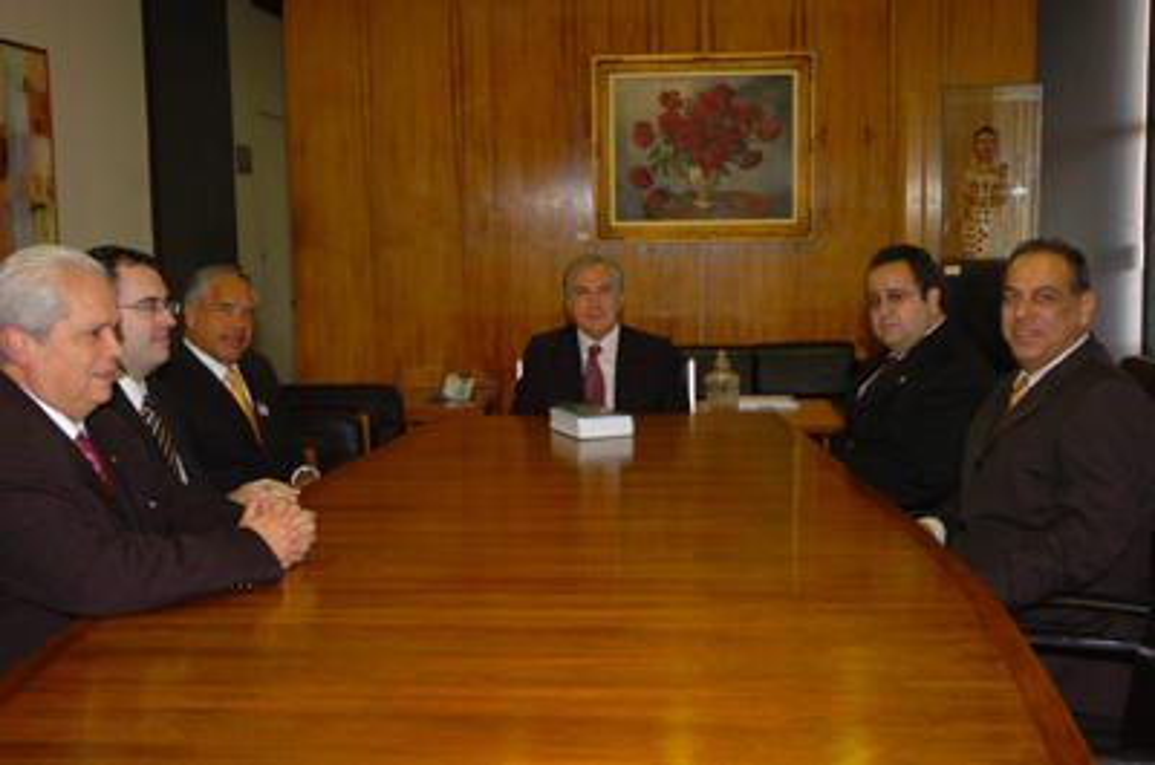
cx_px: 578
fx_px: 1345
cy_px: 382
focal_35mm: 42
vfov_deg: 31.8
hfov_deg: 46.5
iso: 640
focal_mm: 28
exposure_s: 1/60
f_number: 5.3
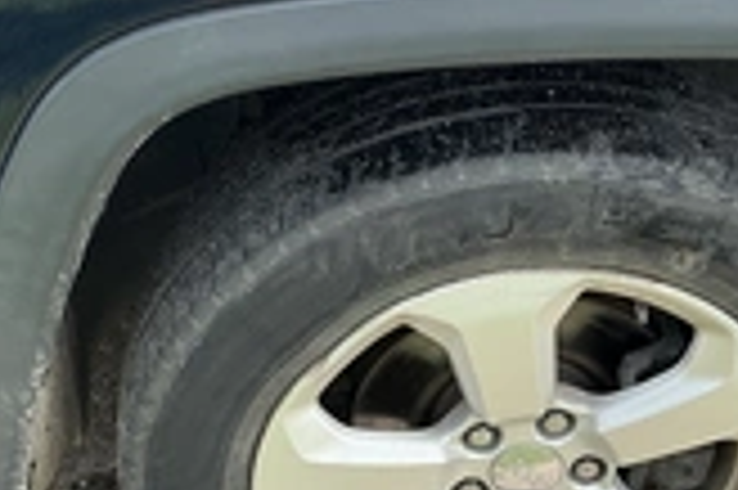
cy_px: 220
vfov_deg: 19.1
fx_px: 1454
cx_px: 464
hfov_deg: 28.4
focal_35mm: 71
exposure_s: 1/365
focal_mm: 3
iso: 25
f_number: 1.8
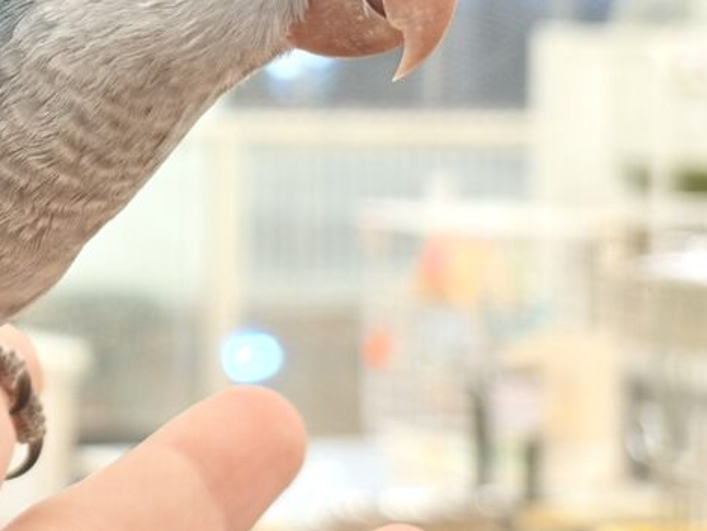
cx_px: -124
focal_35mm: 133
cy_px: 50
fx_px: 2717
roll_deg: +0.2
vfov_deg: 11.1
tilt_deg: -0.3
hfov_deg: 14.4
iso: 40
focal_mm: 5.96
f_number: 1.6
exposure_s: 1/50
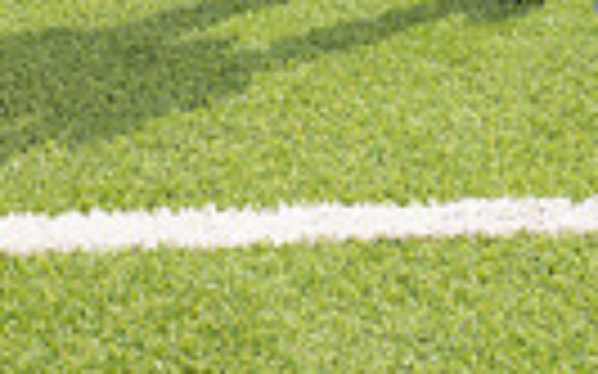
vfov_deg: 8.4
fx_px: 2248
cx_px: 463
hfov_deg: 15.1
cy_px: -631
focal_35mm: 138
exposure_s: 1/320
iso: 125
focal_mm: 40
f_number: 7.1
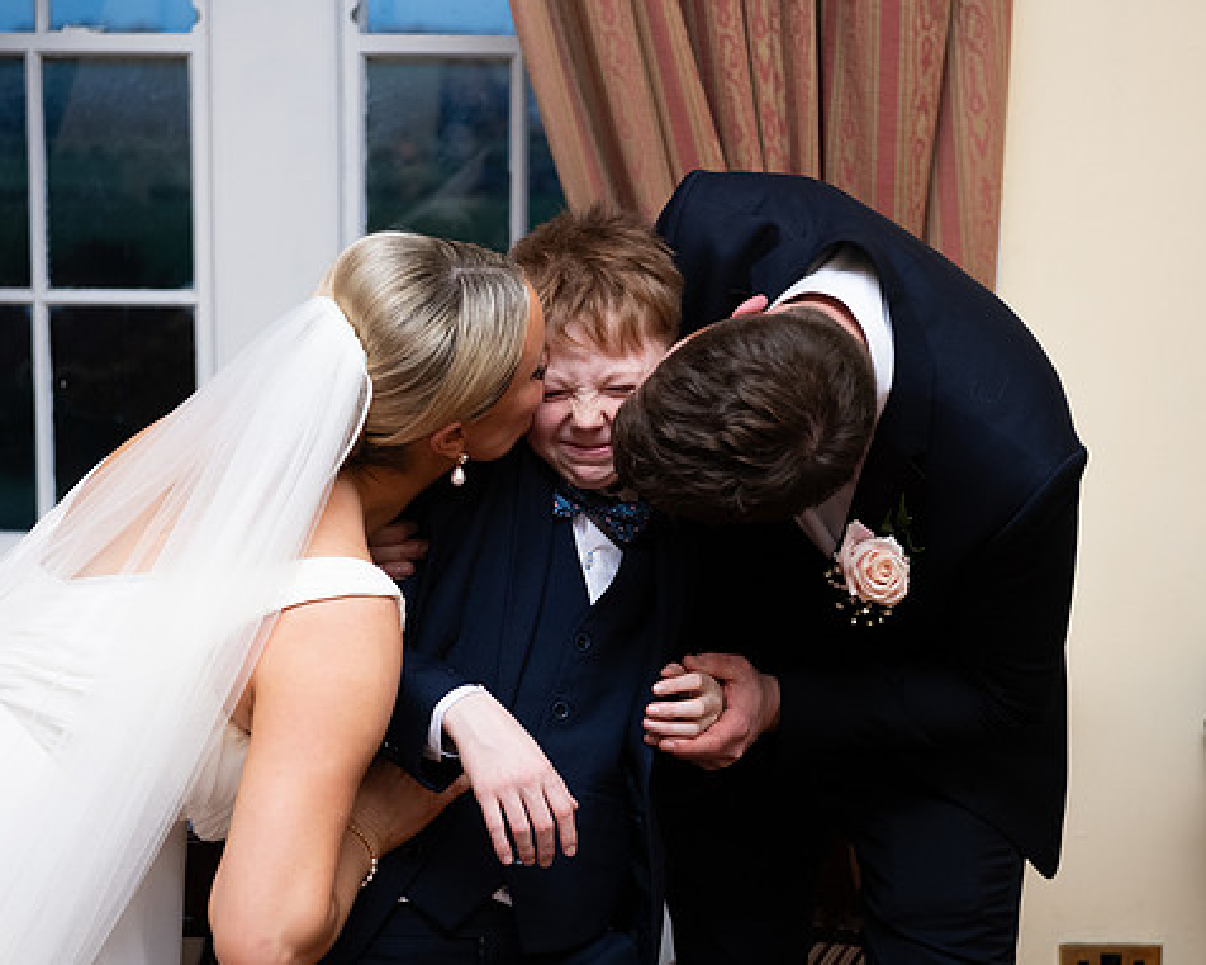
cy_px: 488
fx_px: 2856
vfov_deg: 19.2
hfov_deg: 23.8
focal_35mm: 80
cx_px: 585
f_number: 5
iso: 1000
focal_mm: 70
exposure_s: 1/125
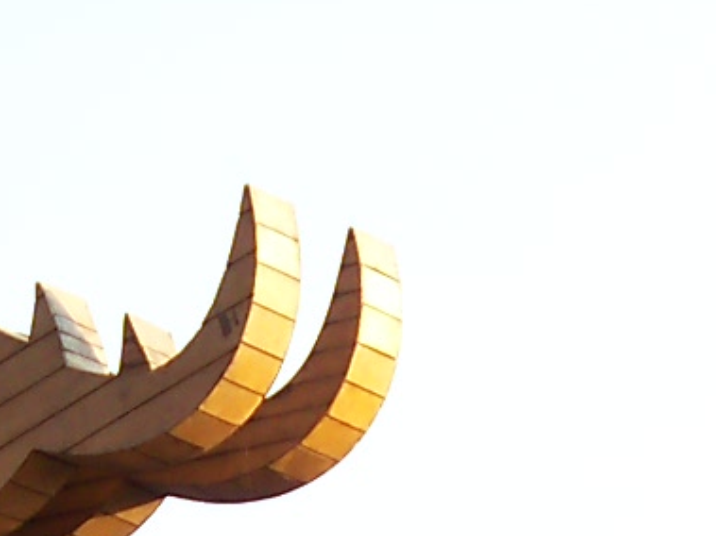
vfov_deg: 3.4
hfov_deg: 4.6
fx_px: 8933
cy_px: 1302
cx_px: -202
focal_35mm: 432
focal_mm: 14.2
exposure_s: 1/160
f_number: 4.1
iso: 64
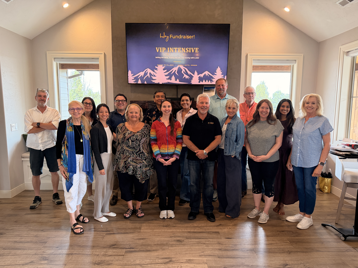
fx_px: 248
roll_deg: +0.4
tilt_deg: -7.7
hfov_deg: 71.6
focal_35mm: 24
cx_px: 179
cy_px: 134
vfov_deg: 56.8
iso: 320
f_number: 1.78
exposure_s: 1/120
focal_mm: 6.76
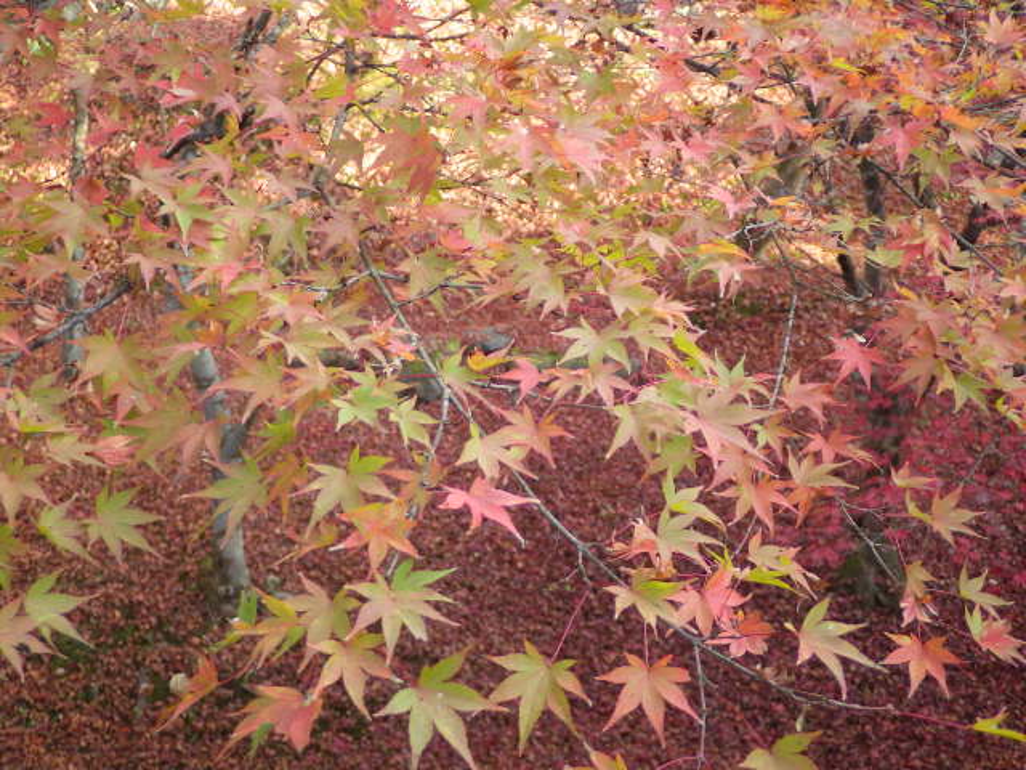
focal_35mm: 47
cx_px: 513
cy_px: 385
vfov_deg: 30.9
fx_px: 1393
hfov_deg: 40.4
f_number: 3.1
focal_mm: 8.4
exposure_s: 1/80
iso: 125
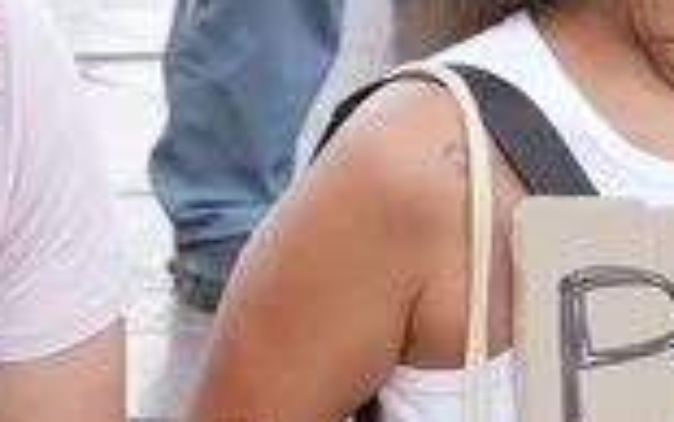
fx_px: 4520
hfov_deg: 8.4
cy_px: 481
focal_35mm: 246
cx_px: -135
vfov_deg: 5.3
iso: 1000
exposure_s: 1/250
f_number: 5.6
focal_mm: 52
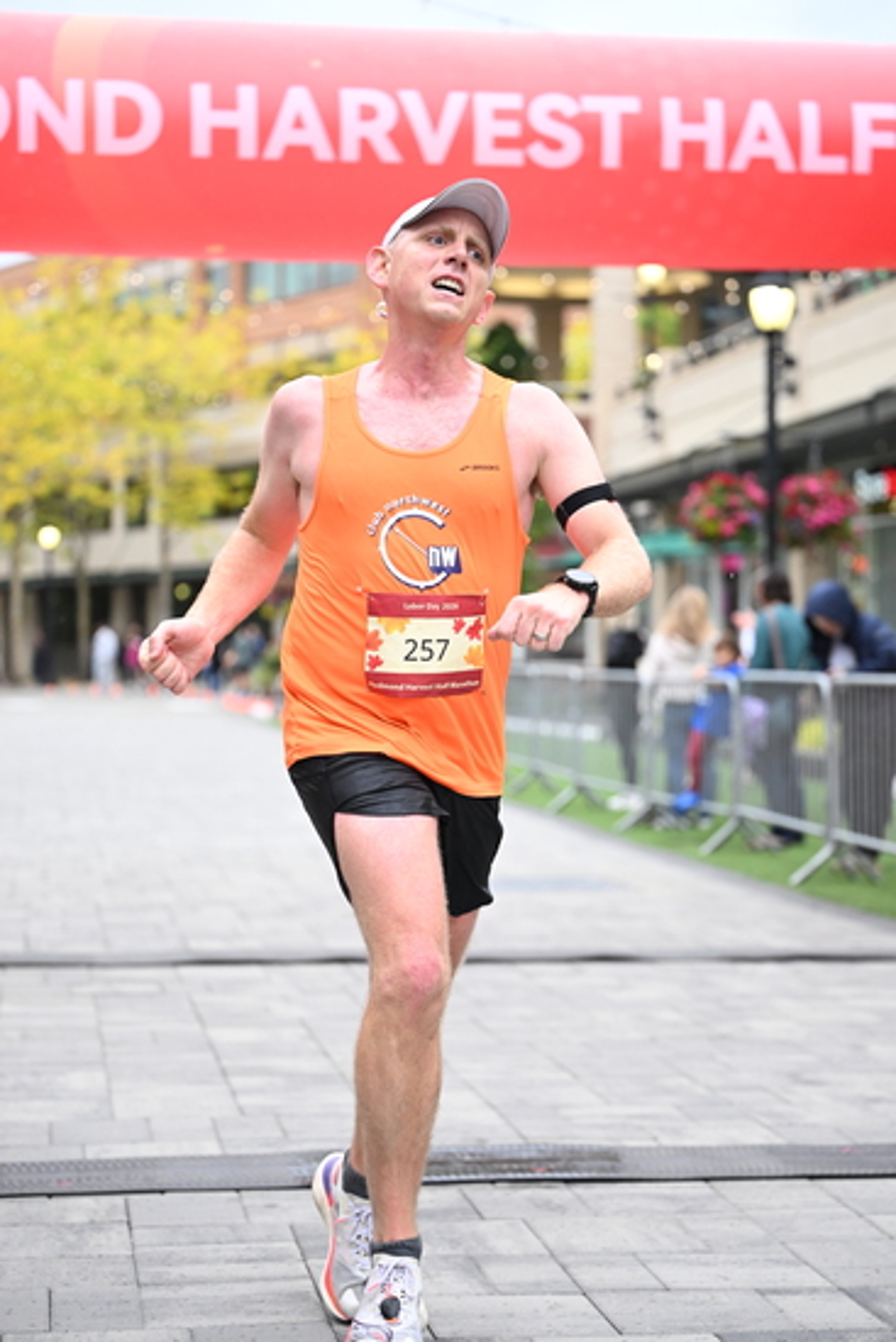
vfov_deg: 28.8
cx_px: 448
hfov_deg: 19.5
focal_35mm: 70
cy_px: 671
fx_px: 2611
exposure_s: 1/1250
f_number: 2.8
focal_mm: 70
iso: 1600
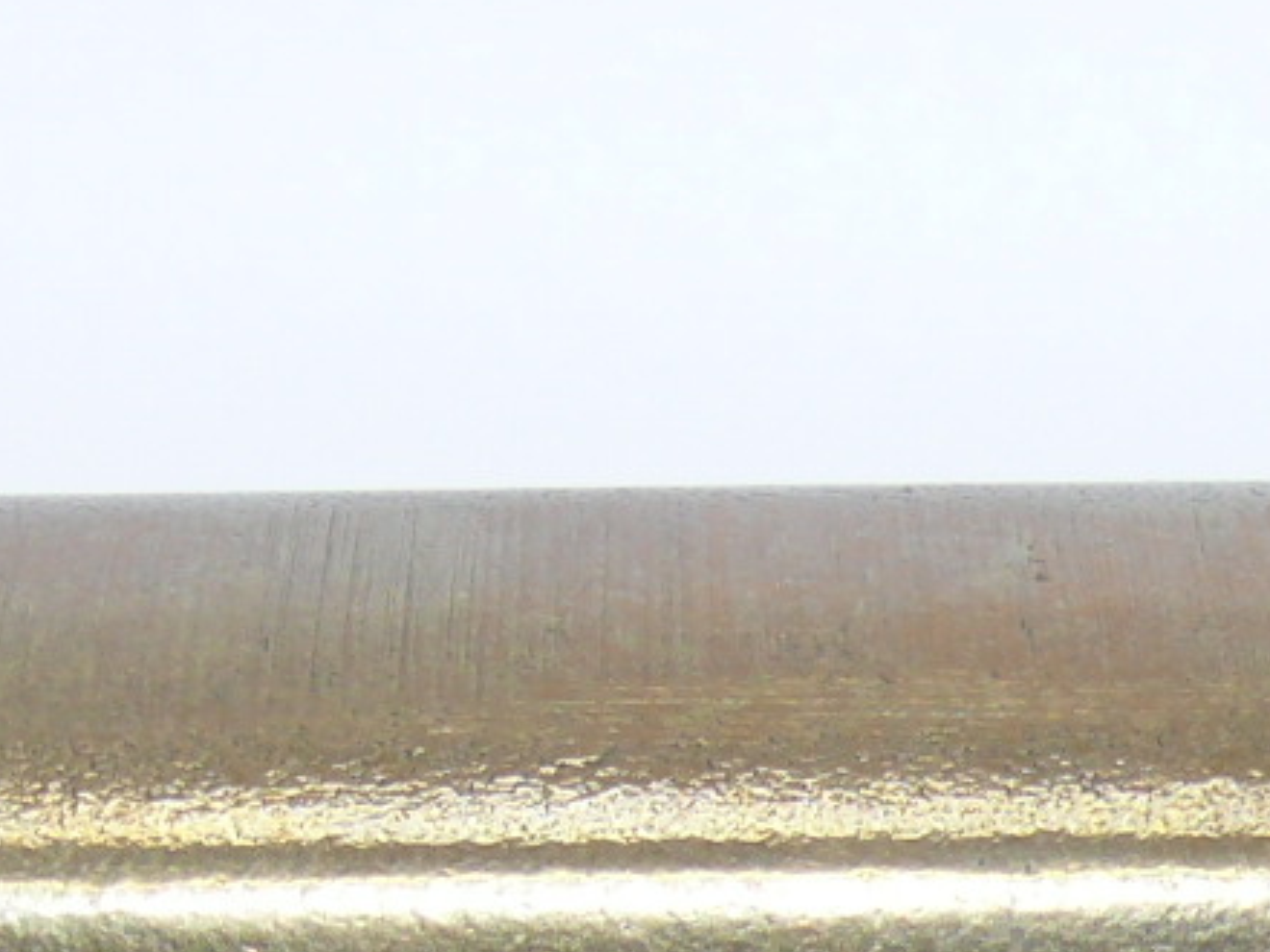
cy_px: 1598
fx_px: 8402
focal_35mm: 229
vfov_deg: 6.4
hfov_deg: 8.6
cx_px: 817
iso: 100
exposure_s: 1/30
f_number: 4
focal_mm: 10.4
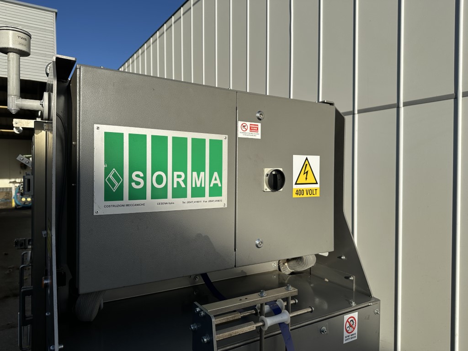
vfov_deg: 56.8
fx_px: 324
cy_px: 176
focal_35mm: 24
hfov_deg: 71.6
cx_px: 234
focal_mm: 6.86
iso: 80
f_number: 1.78
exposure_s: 1/6623
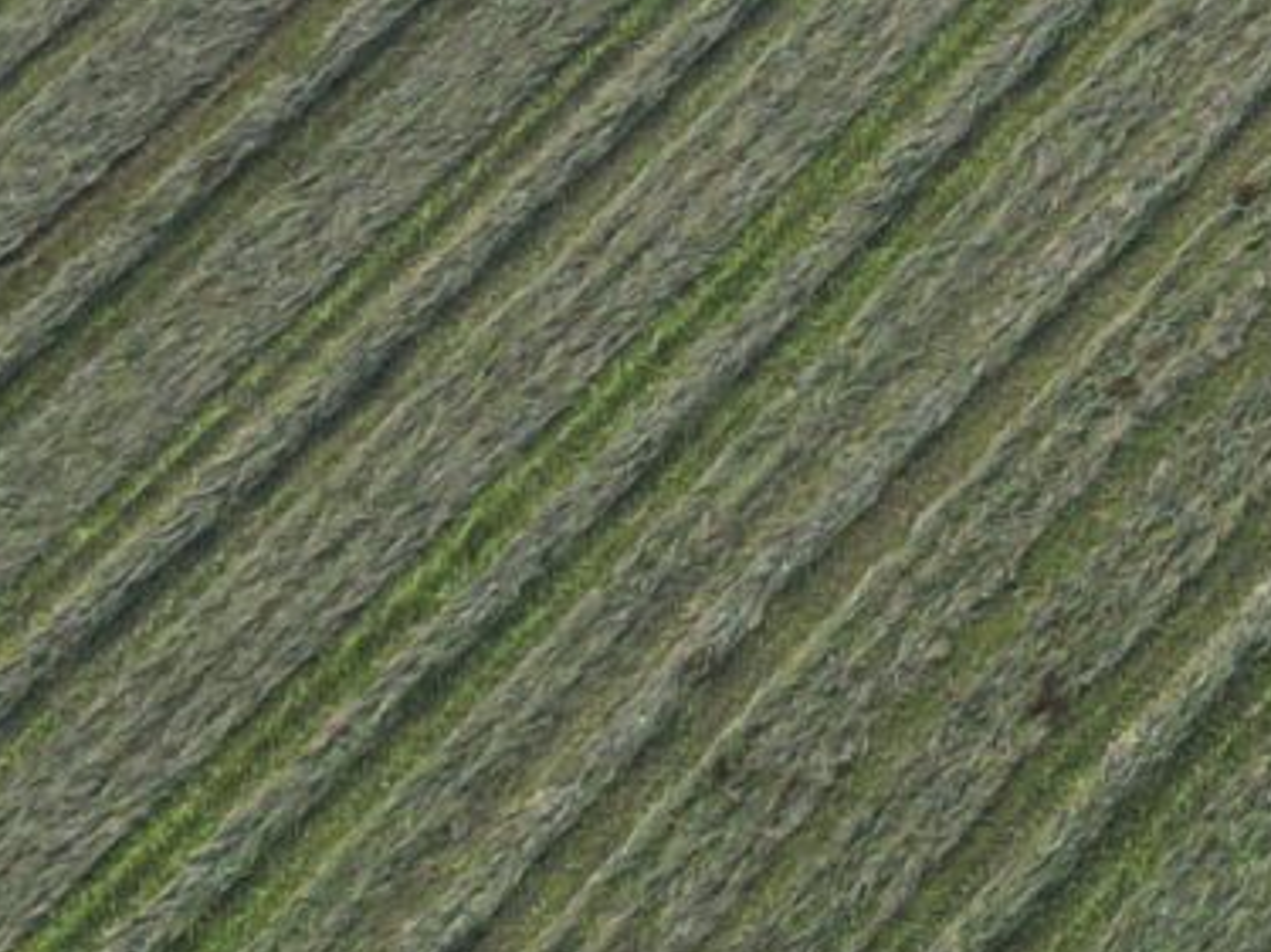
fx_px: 6020
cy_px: -2117
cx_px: 1773
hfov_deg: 11.6
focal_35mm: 164
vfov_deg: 7.6
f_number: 1.7
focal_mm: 6.72
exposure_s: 1/1000
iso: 130
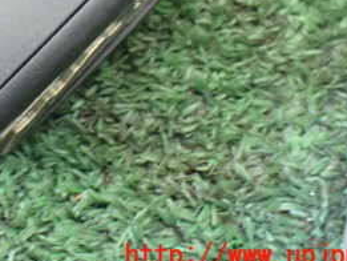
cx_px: 27
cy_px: -27
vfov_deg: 20.3
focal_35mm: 69
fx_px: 692
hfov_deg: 27.0
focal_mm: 5.4
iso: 1000
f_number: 2.3
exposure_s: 1/30
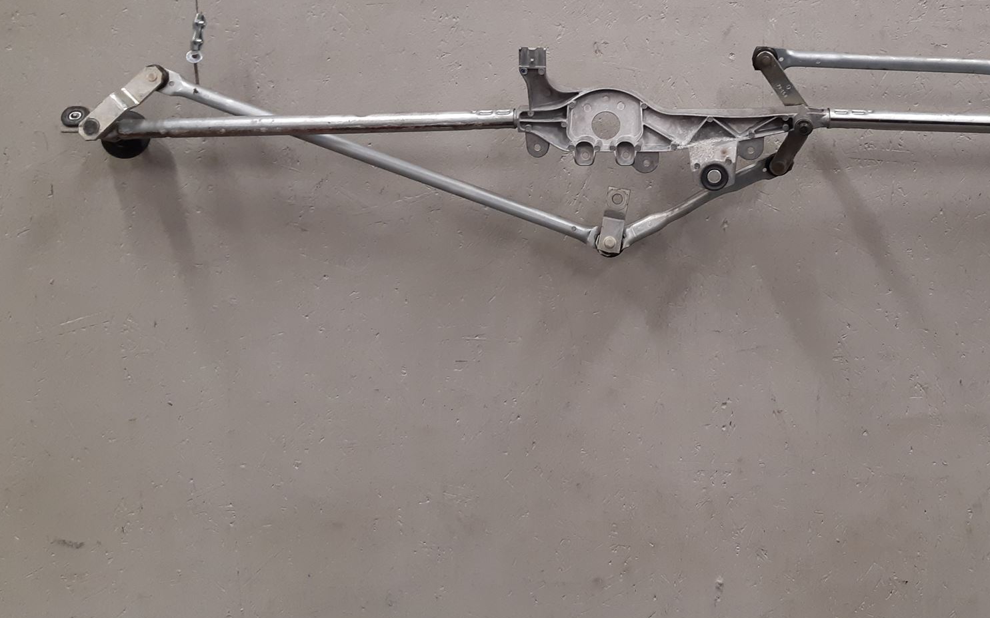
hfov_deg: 50.7
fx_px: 1025
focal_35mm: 38
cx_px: 656
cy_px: 137
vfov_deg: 32.8
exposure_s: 1/50
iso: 125
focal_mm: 3.93
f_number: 1.7
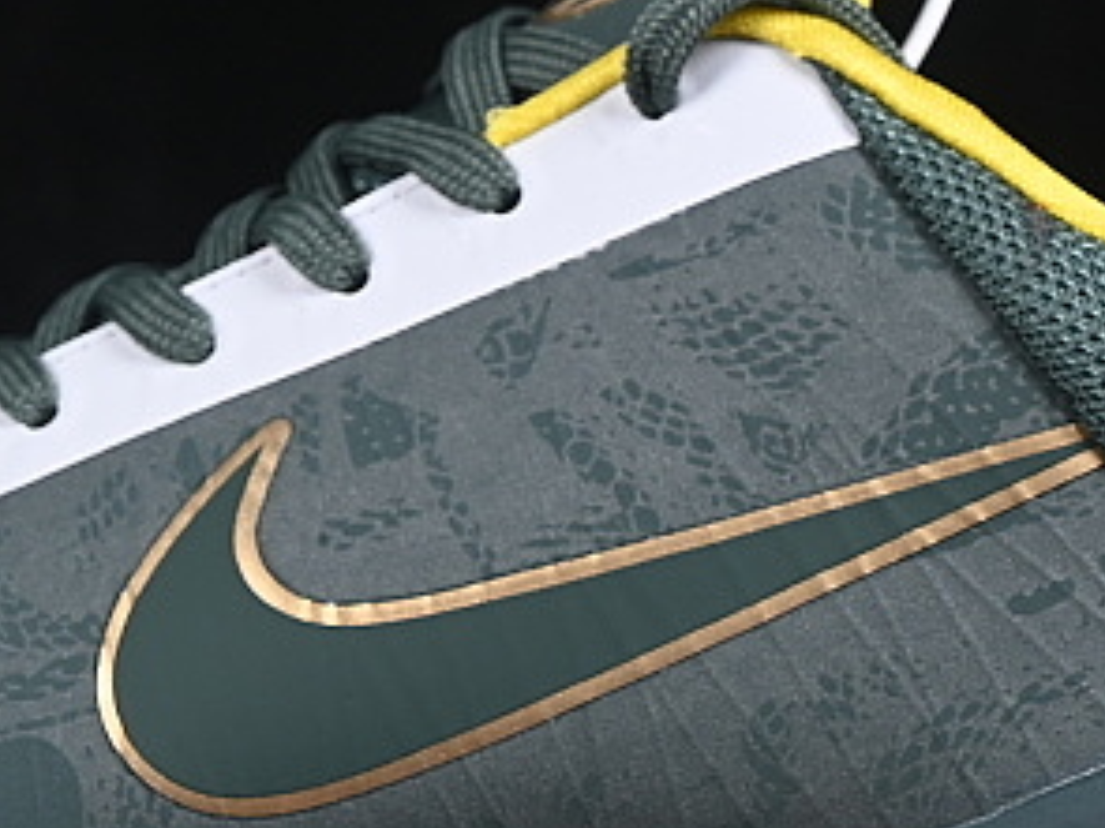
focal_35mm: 264
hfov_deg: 7.5
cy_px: 315
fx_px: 8424
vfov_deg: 5.6
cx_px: 337
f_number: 7.1
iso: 160
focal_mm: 50
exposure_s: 1/80
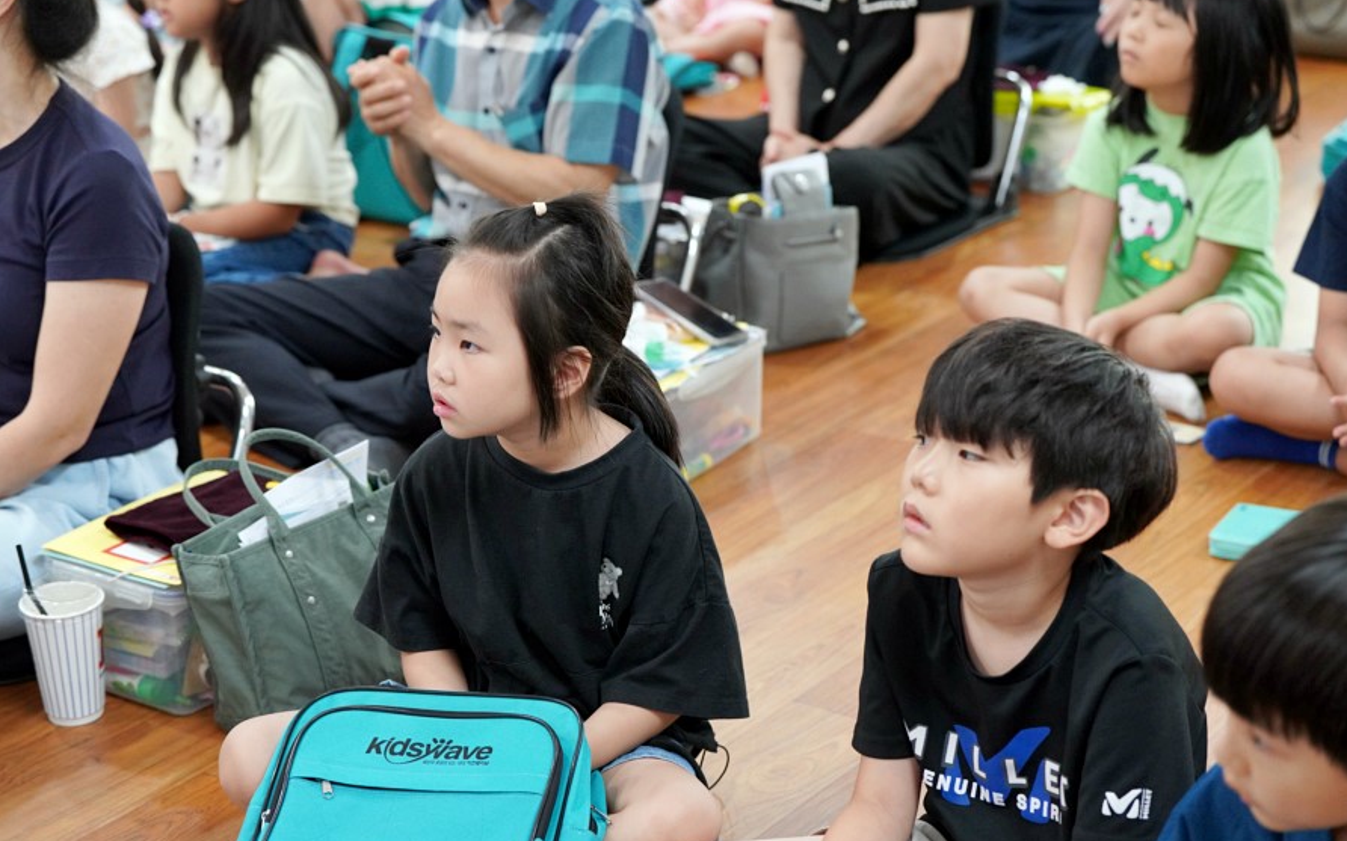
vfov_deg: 18.1
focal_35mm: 72
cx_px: 678
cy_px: 433
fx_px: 2642
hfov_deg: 28.6
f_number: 4
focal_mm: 70
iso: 4000
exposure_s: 1/160
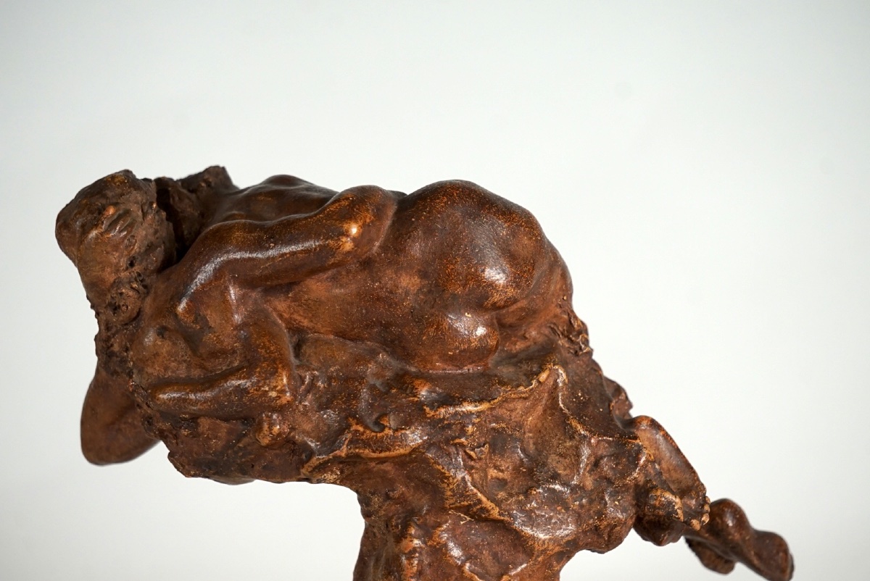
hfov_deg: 9.0
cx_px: 435
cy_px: 290
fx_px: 5514
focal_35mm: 228
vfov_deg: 6.0
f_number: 5.6
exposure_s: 1/250
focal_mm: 152
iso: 640
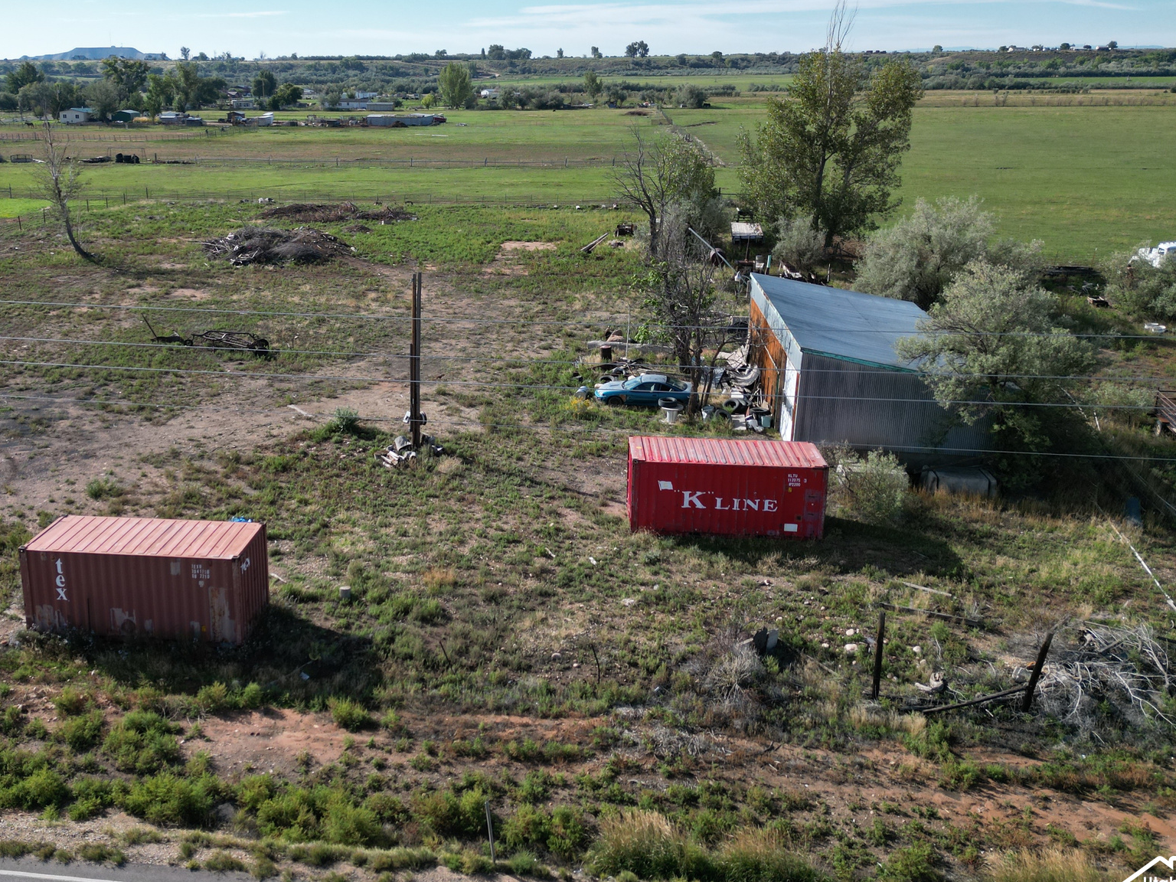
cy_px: 360
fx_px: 1087
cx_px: 439
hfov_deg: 56.1
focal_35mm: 32
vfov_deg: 44.0
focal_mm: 6.72
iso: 200
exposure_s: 1/3200
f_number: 1.7
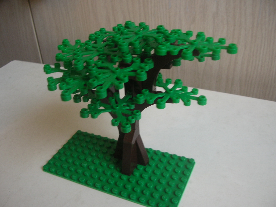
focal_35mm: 35
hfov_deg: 52.6
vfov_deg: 40.7
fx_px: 279
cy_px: 104
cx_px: 138
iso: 50
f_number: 2.8
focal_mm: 5.8
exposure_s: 1/12
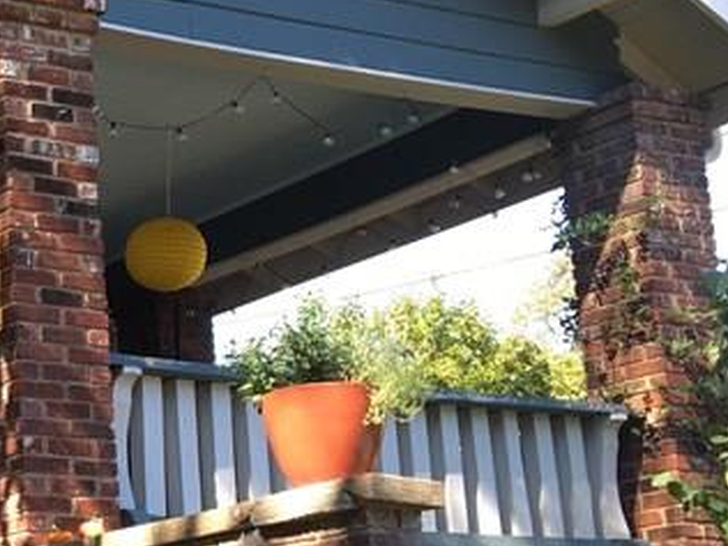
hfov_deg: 19.3
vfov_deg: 15.6
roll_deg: +0.8
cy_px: 417
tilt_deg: +11.3
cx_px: -223
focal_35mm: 94
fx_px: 1977
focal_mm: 4.15
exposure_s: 1/120
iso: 25
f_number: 2.2
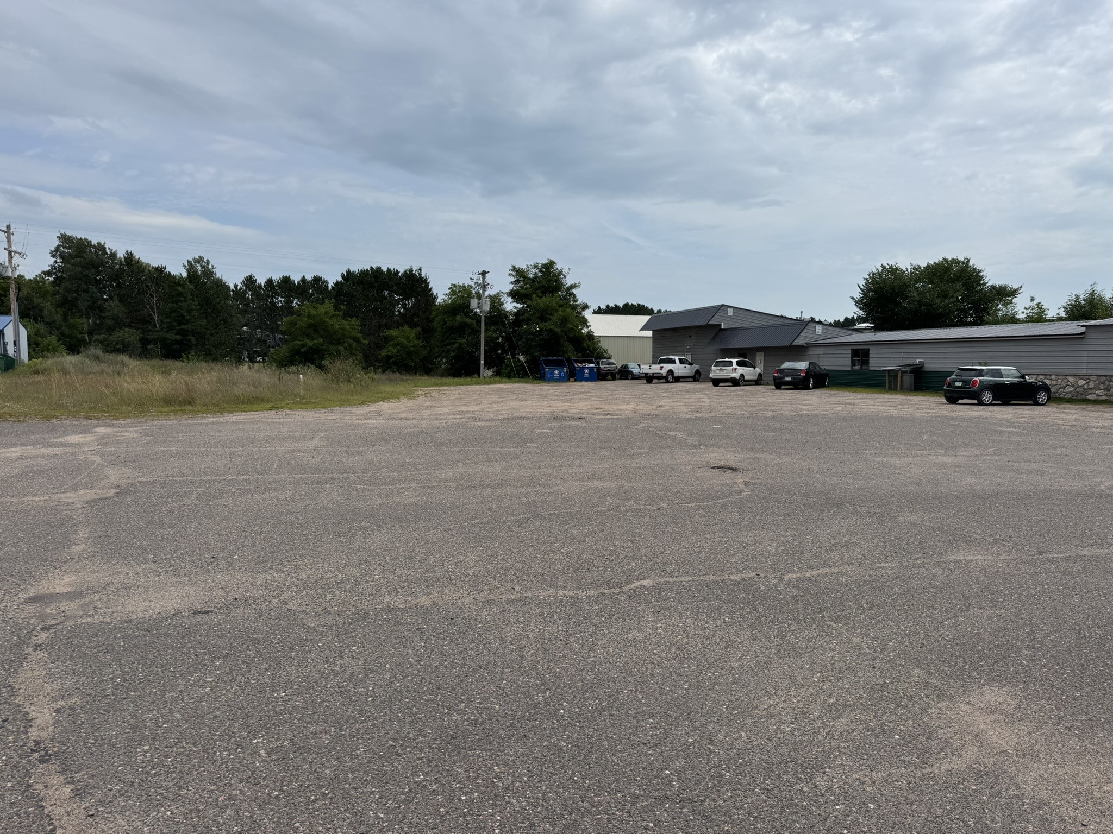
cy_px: 417
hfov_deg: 71.6
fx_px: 772
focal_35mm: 24
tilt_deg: -4.6
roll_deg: -0.6
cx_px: 556
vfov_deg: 56.8
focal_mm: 6.76
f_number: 1.78
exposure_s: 1/7092
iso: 80
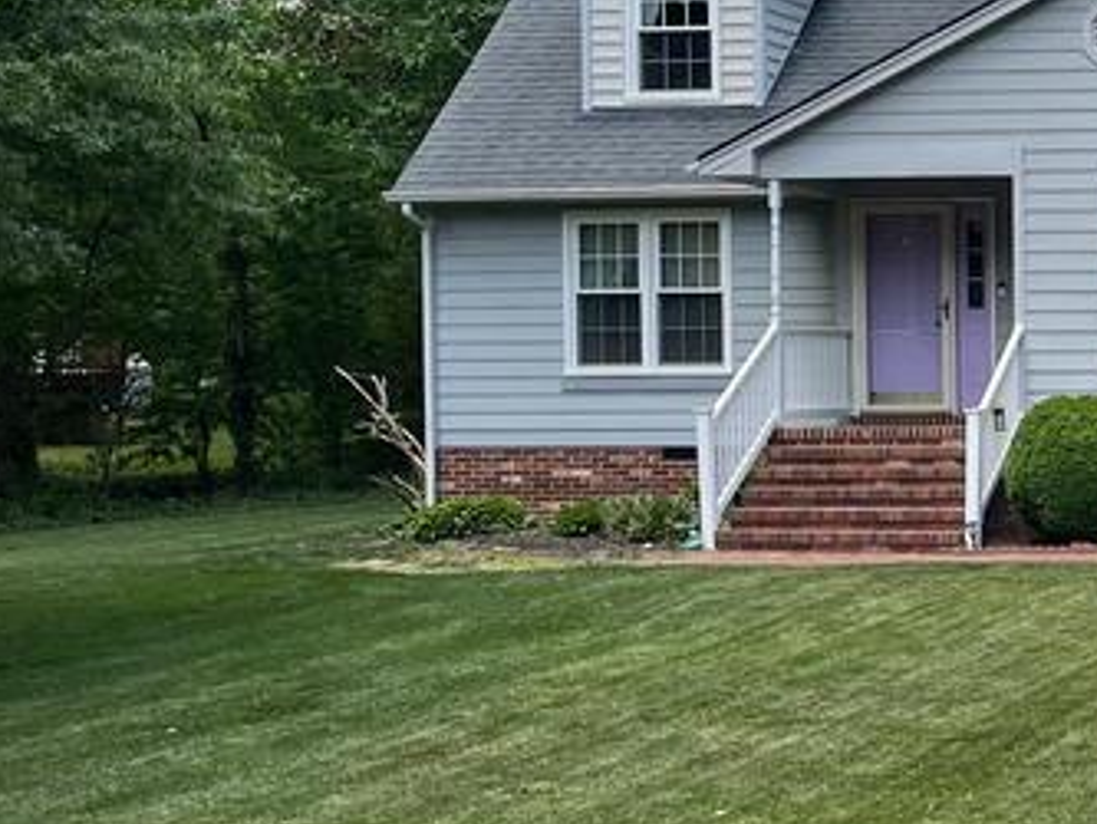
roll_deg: -0.4
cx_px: 1561
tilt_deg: +0.1
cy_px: 392
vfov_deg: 18.4
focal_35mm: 80
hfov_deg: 21.2
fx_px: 2536
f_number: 1.6
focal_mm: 5.1
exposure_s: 1/871
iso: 50
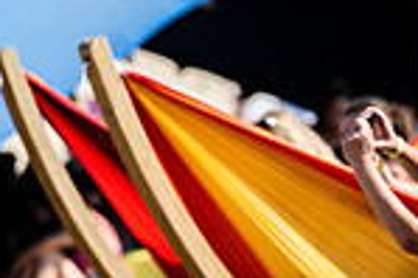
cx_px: 797
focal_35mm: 781
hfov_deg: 2.6
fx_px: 9058
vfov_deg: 1.8
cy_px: 240
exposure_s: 1/2500
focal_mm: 200
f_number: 4.5
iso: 320
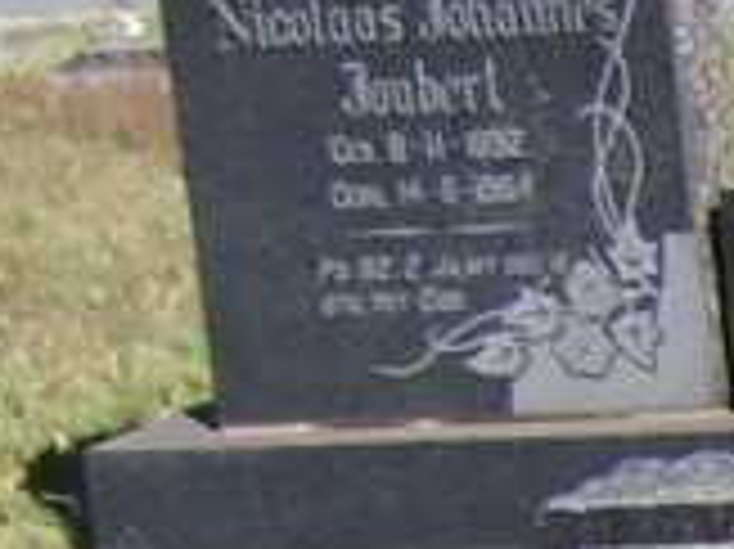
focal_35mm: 280
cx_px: 2315
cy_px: 1688
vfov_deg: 5.0
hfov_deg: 6.4
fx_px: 5933
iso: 80
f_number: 4
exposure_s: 1/750
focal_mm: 6.3
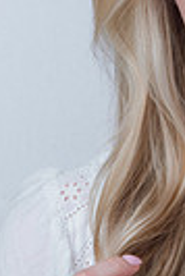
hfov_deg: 3.9
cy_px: 185
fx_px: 2729
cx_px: 285
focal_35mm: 355
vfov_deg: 5.8
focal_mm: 105
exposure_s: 1/250
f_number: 36
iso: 200
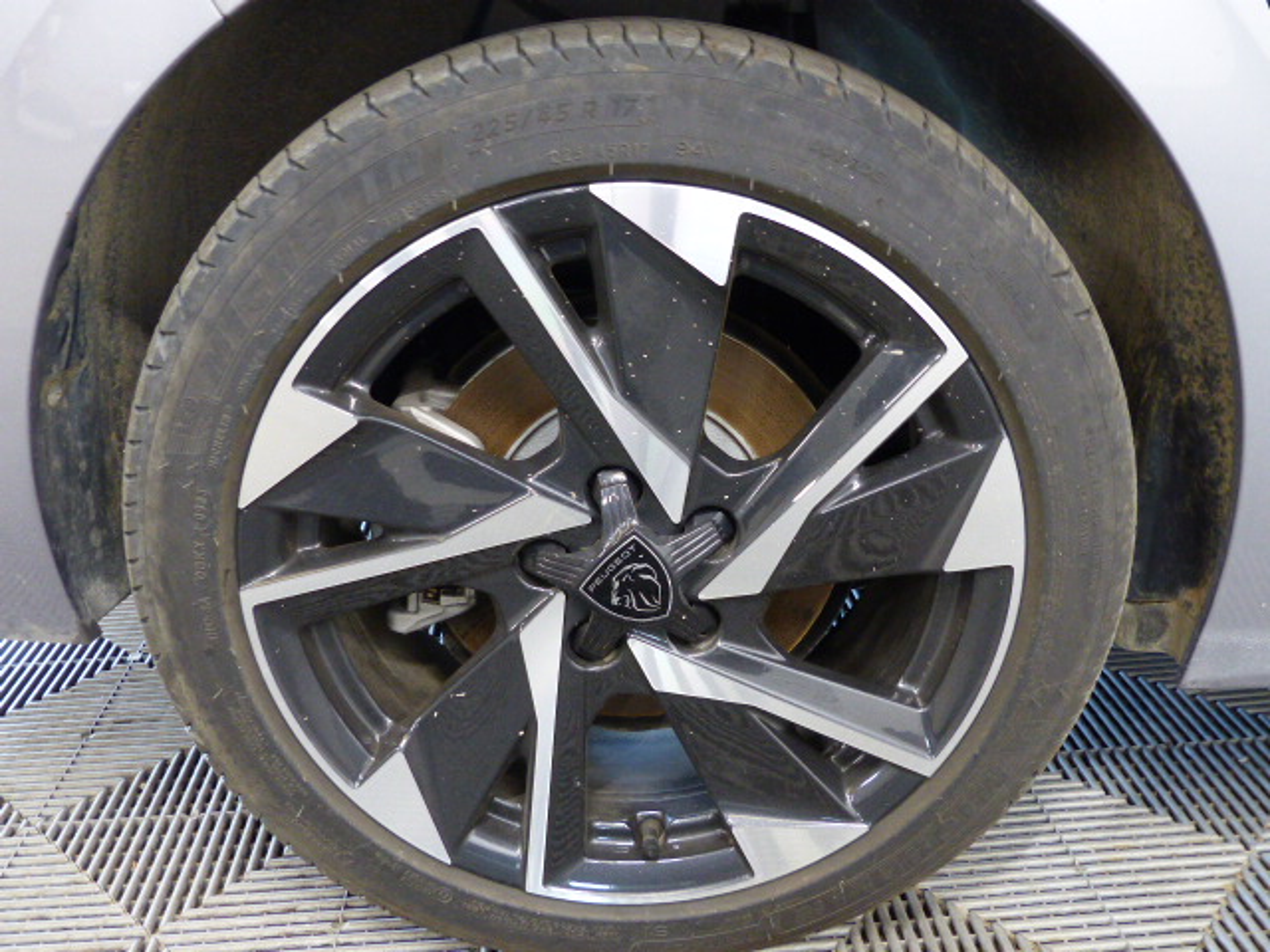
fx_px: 1174
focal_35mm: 32
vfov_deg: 44.2
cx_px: 635
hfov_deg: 56.8
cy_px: 476
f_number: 2.8
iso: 400
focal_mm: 5.6
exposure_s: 1/13
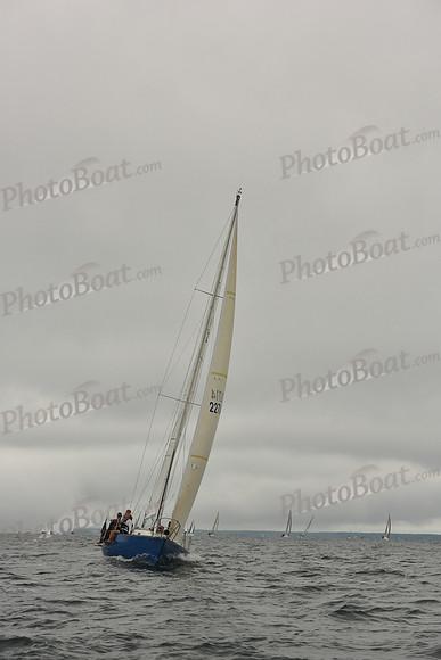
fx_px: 1579
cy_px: 330
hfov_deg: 15.9
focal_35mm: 86
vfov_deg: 23.6
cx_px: 220
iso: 320
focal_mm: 86
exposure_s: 1/800
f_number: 8
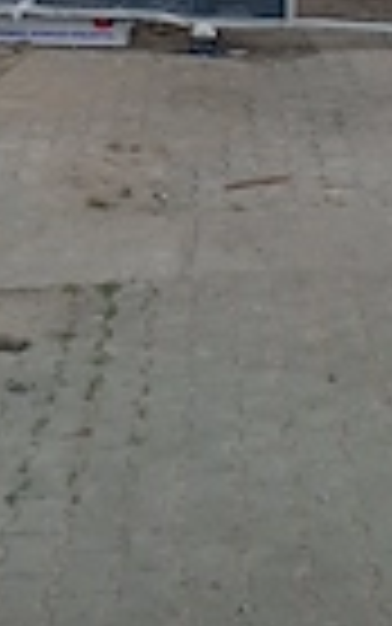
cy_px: -261
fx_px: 1400
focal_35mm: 82
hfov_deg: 15.9
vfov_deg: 21.8
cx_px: 140
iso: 51
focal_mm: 3.98
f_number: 1.8
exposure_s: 1/500
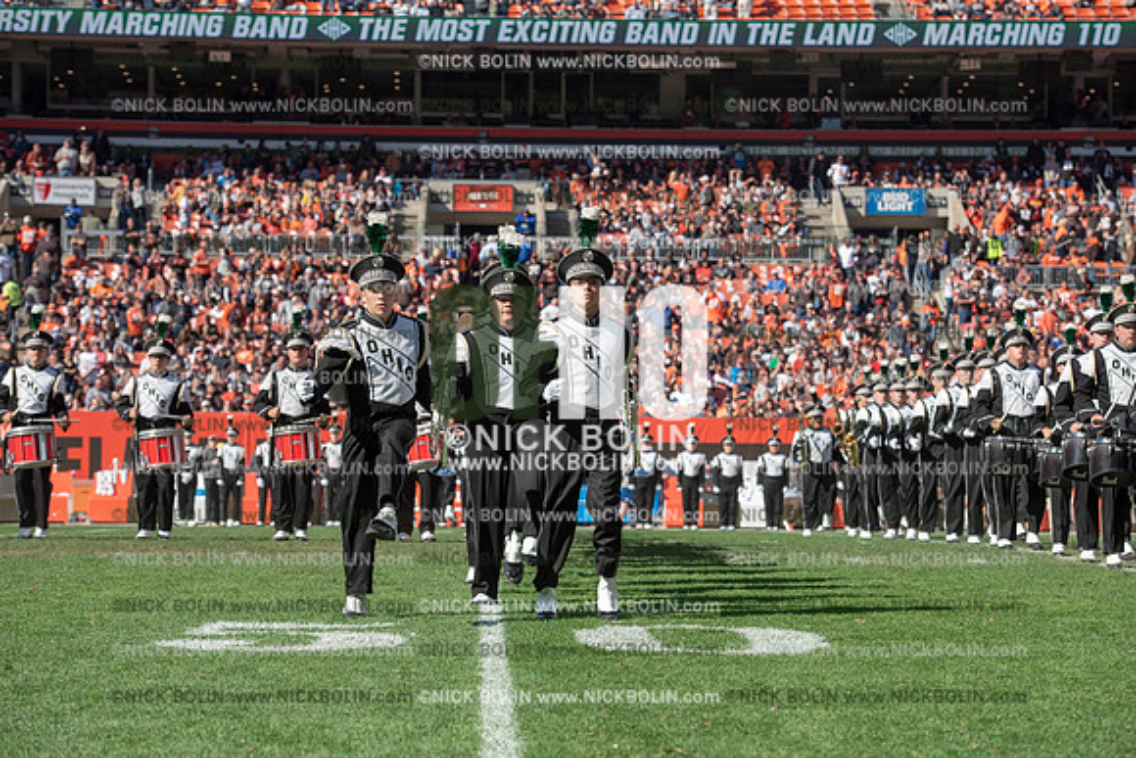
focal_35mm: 98
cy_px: 379
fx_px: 3093
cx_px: 568
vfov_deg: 14.0
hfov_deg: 20.8
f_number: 5
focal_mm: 98
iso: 400
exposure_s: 1/2500
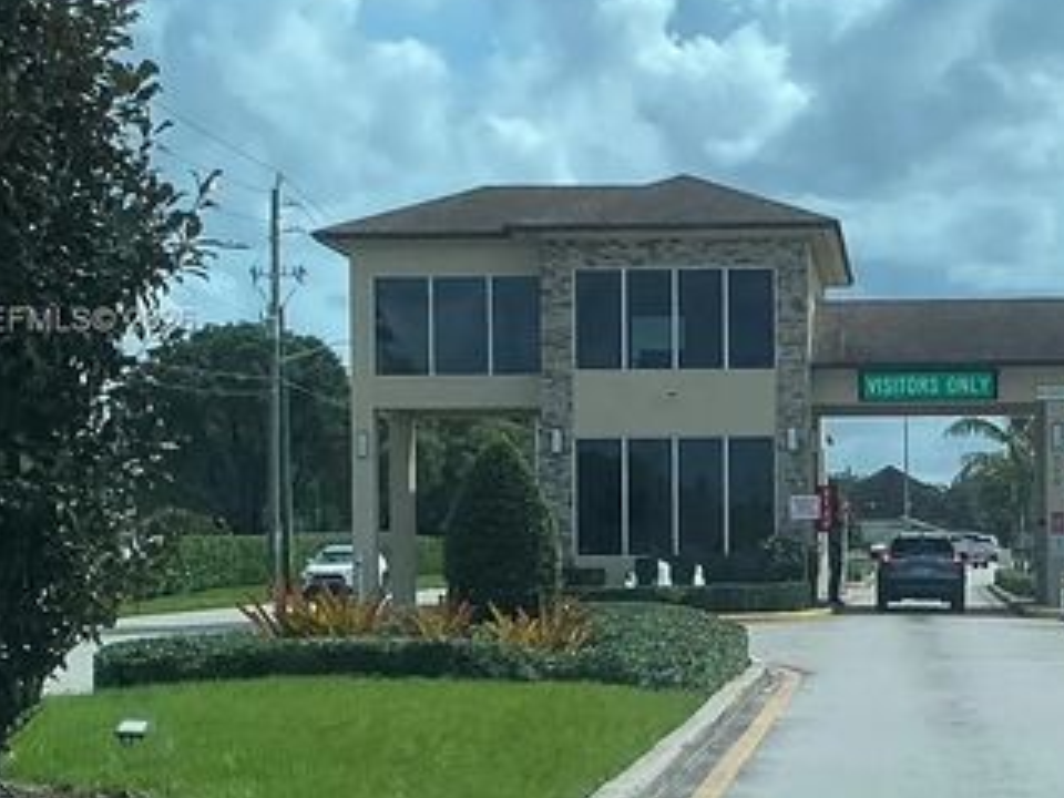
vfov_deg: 26.1
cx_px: 845
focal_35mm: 56
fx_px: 1721
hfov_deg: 33.4
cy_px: 323
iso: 25
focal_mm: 3
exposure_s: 1/666
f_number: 1.8
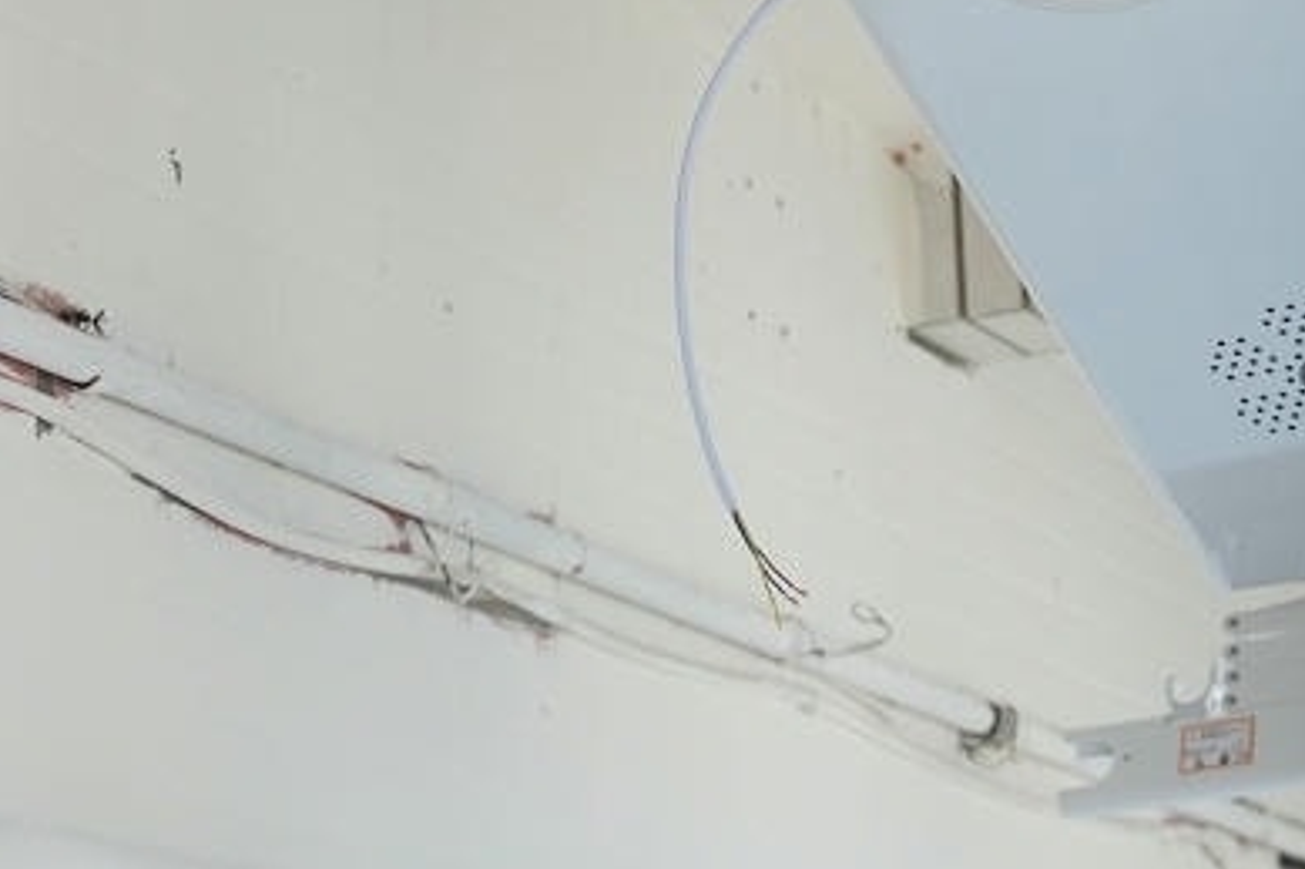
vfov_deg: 12.3
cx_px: 882
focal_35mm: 108
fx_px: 3913
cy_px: -282
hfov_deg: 18.9
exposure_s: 1/160
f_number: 4
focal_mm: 35
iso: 800
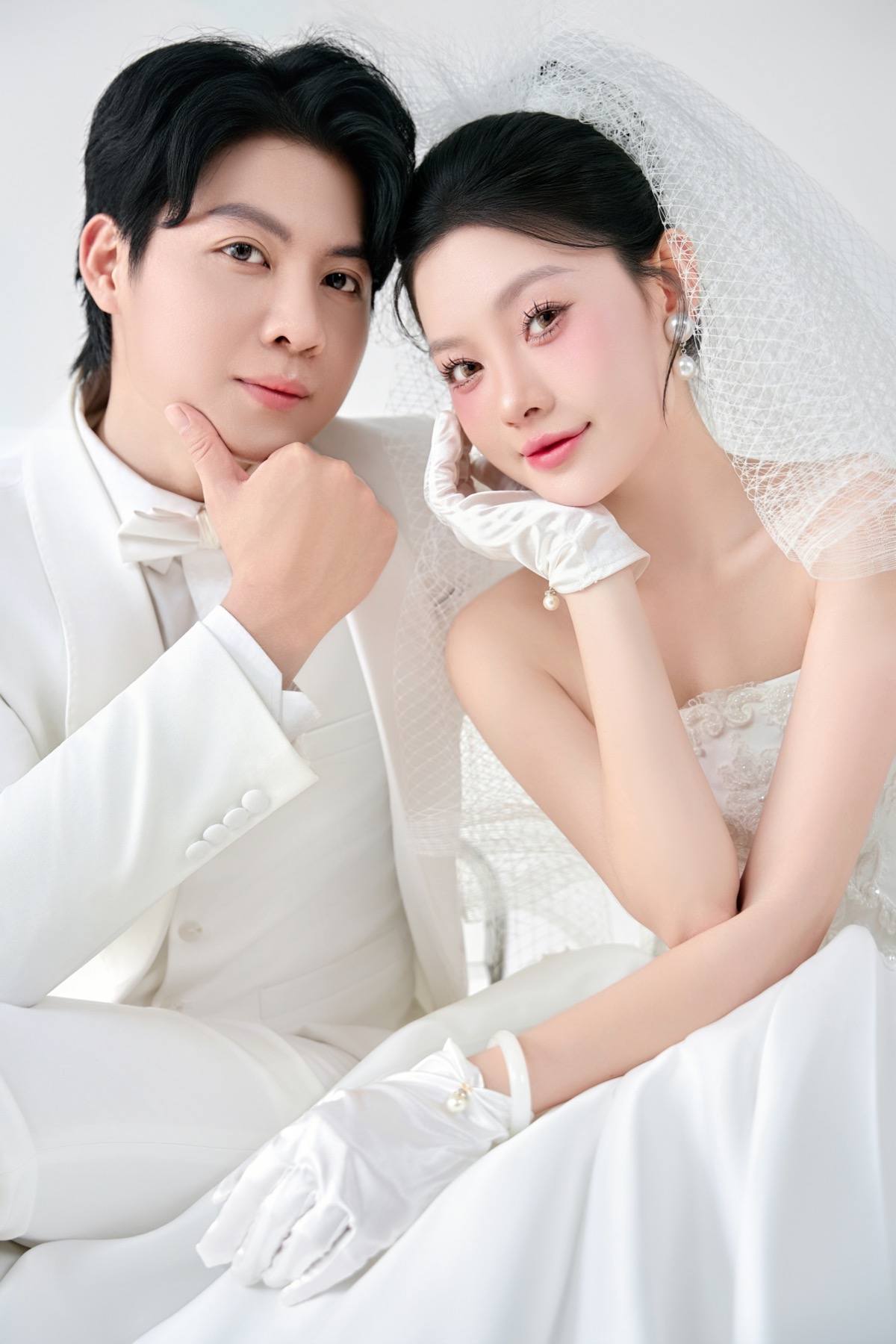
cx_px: 448
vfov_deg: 40.6
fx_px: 1818
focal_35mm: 49
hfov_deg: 27.7
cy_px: 672
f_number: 3.5
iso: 160
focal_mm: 48.7
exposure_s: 1/160
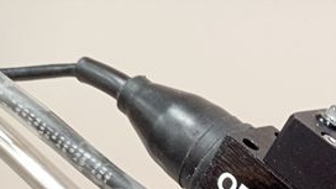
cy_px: 230
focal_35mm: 52
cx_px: 305
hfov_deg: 37.2
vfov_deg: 21.3
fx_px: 463
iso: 315
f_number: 1.8
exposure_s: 1/33.3
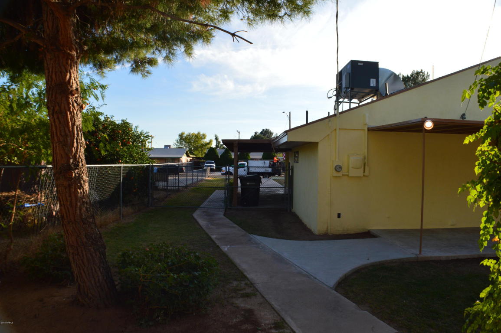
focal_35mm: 30
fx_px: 417
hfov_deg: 62.0
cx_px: 250
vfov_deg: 43.5
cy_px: 166
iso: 400
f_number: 10
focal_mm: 20
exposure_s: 1/320
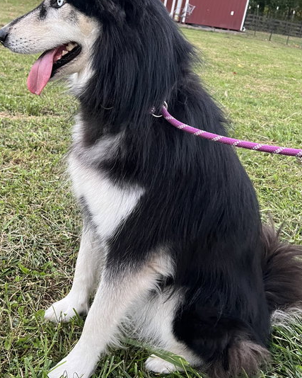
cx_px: 134
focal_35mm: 38
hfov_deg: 39.1
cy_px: 123
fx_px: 425
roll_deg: -9.2
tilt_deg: -17.1
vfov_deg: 47.1
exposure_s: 1/60
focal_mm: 5.7
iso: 500
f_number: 1.5
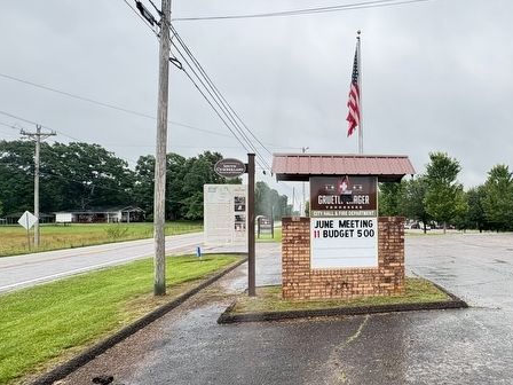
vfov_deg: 54.7
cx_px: 364
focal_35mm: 25
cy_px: 215
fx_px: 370
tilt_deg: +0.6
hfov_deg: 66.4
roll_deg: +1.0
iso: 64
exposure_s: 1/113
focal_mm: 2.22
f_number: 2.2
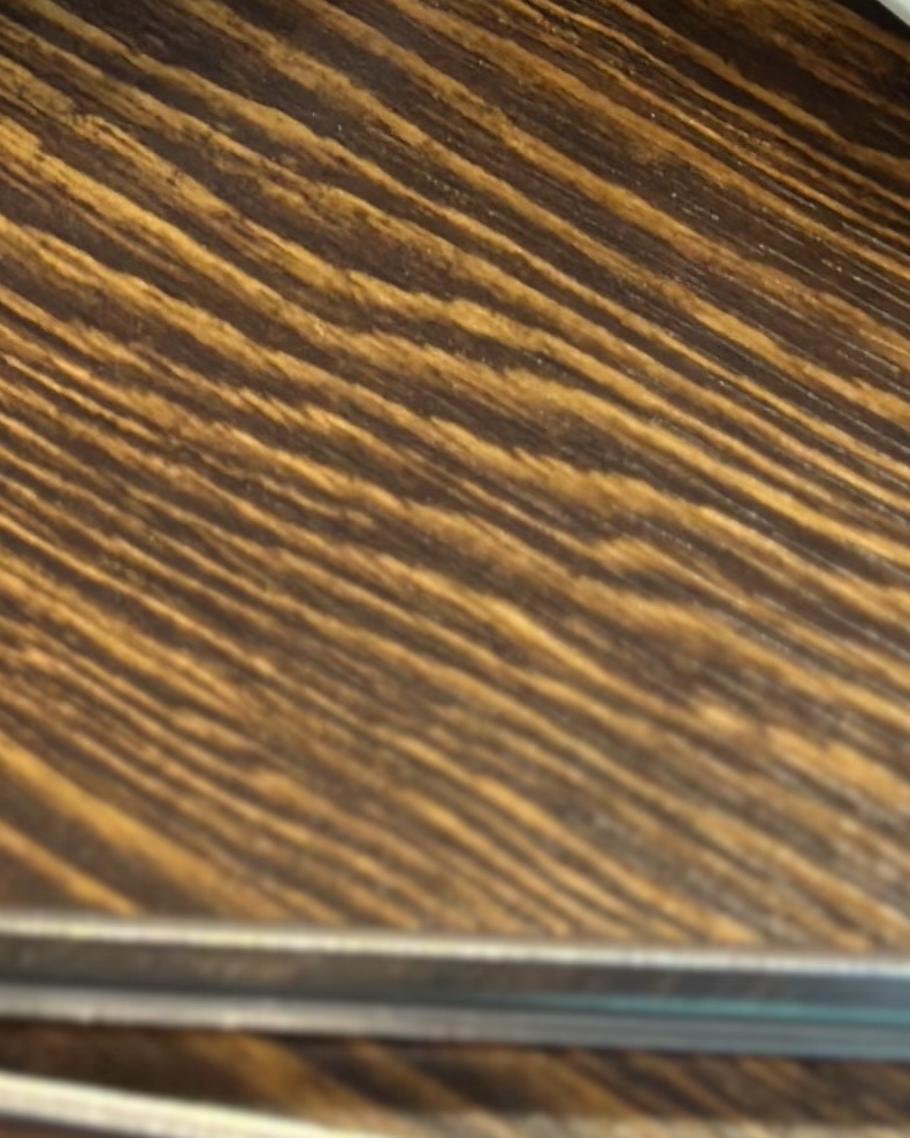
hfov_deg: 8.0
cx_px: -339
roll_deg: +5.0
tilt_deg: -39.1
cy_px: -1099
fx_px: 6431
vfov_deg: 9.5
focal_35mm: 191
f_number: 1.78
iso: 125
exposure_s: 1/60
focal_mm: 6.86
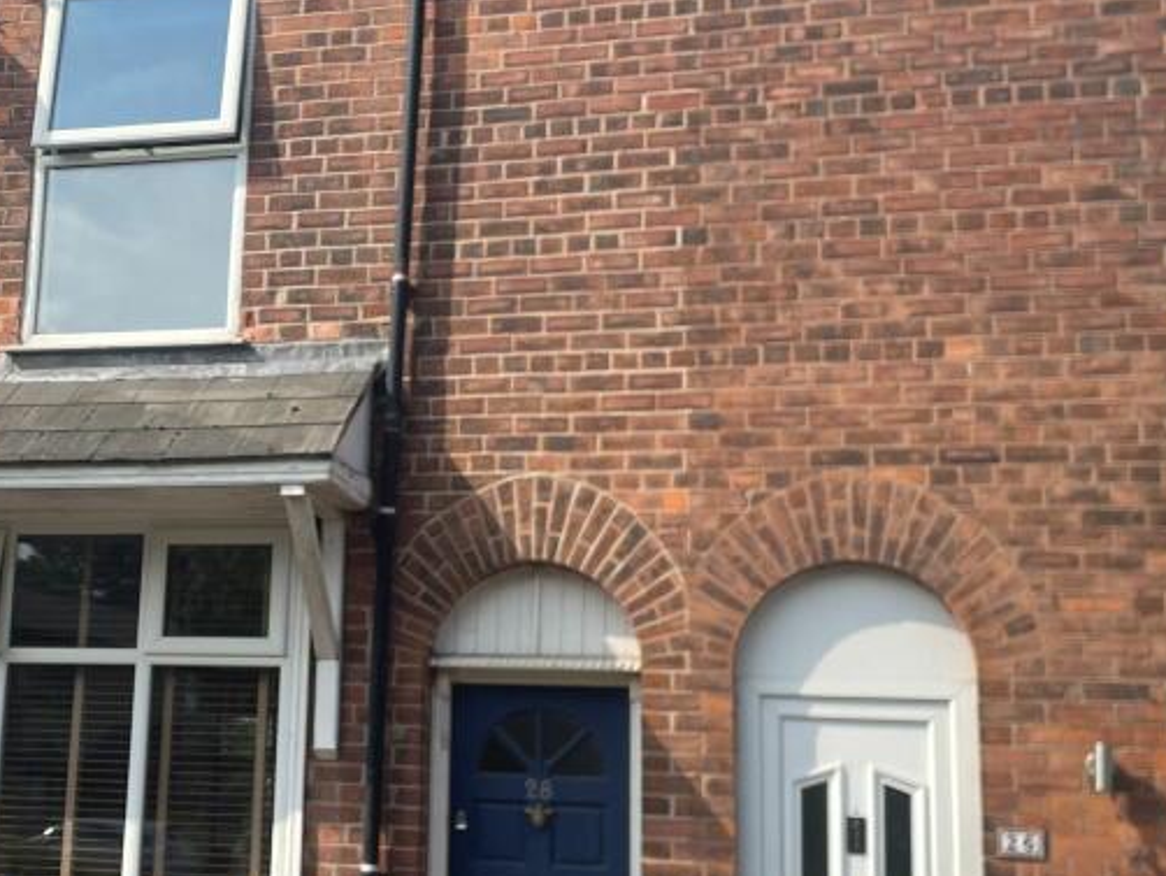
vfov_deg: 27.5
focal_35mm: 53
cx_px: 265
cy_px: 500
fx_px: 1786
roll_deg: -2.9
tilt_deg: +13.1
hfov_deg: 35.2
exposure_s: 1/2564
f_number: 1.6
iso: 32
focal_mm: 4.2
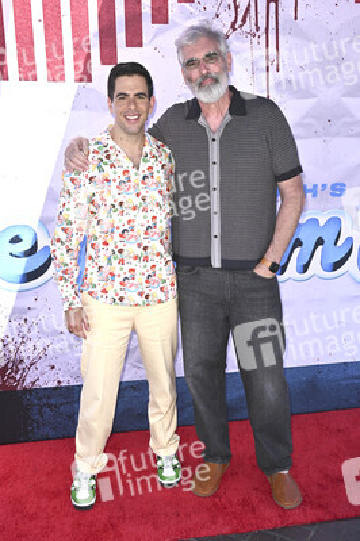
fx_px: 526
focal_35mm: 35
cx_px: 180
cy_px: 270
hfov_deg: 37.8
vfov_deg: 54.5
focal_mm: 35
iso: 800
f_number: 5.6
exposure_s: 1/320
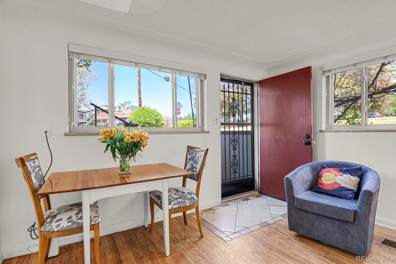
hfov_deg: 93.3
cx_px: 198
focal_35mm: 17
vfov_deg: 70.4
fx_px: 187
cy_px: 132
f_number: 8
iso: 250
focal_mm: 17
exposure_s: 1.6
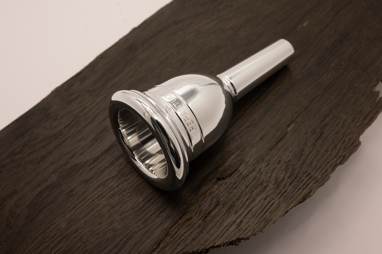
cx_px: 191
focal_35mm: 35
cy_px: 127
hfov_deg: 54.5
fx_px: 371
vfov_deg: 37.8
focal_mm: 35
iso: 320
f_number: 13
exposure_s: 1/25
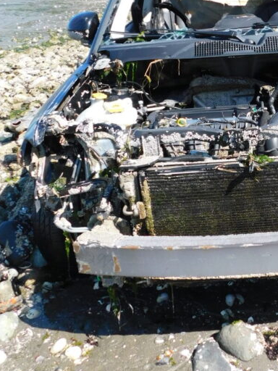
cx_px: 248
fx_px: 493
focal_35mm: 46
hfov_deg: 30.2
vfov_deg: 40.7
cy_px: 124
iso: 125
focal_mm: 4
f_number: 3
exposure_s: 1/640
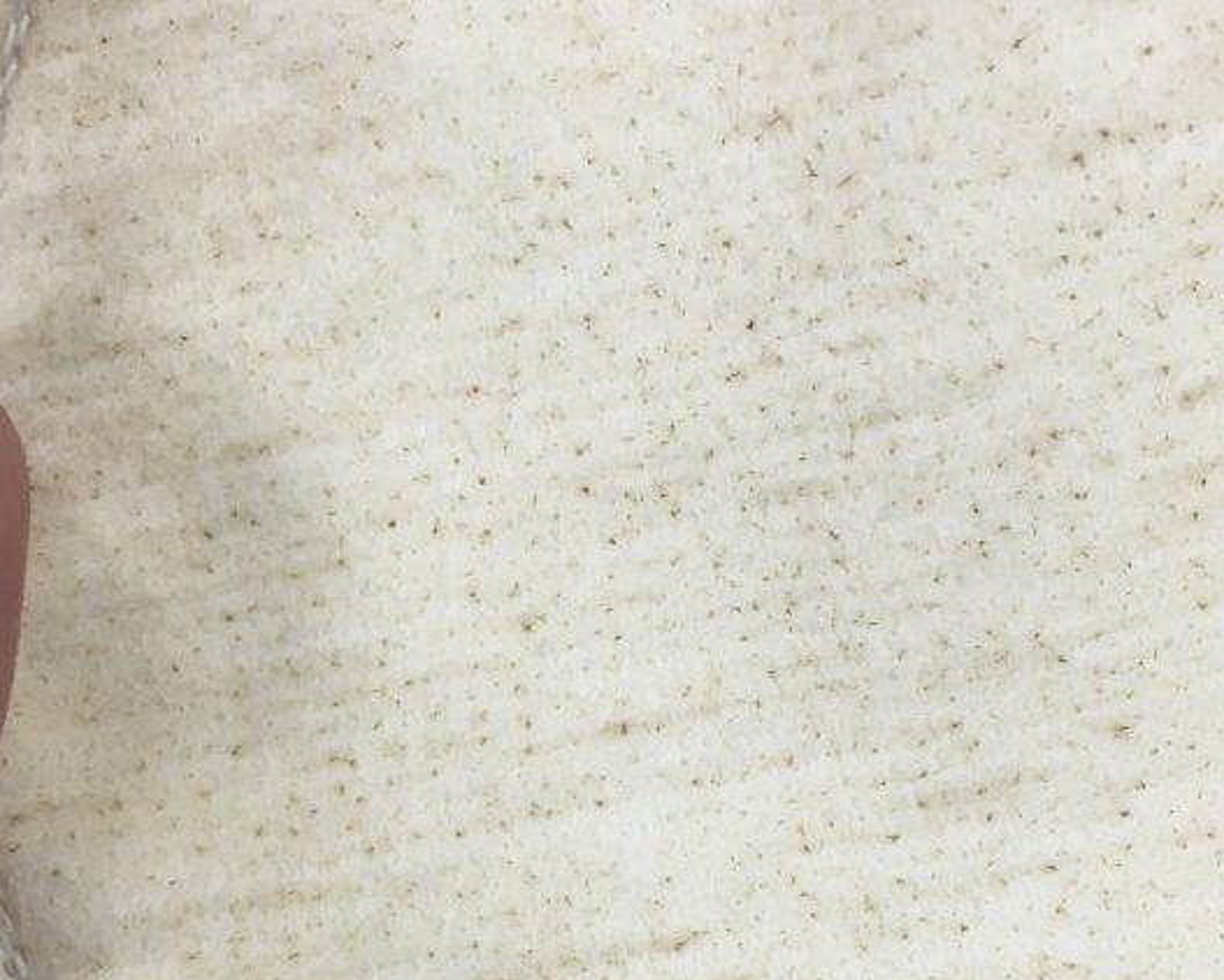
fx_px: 1993
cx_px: 669
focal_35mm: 55
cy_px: 743
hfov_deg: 34.1
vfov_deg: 27.2
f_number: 2.2
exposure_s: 1/33
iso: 32
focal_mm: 4.15
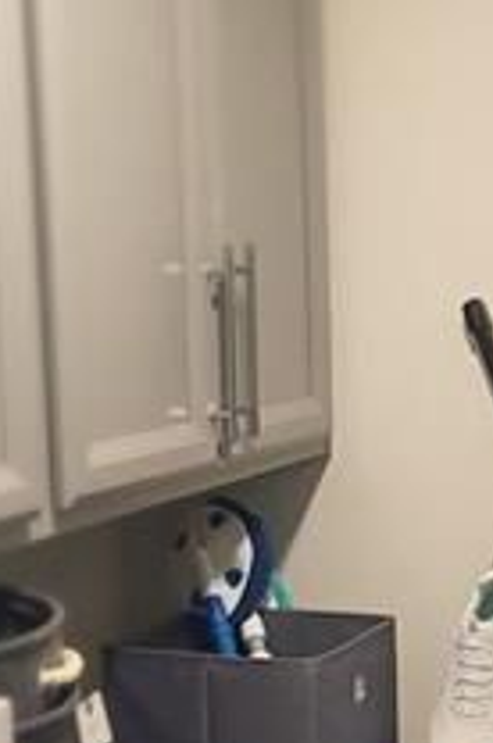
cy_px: 682
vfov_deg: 20.0
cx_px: 664
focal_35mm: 100
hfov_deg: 13.1
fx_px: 2061
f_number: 1.8
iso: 250
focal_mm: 5.4
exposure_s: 1/60
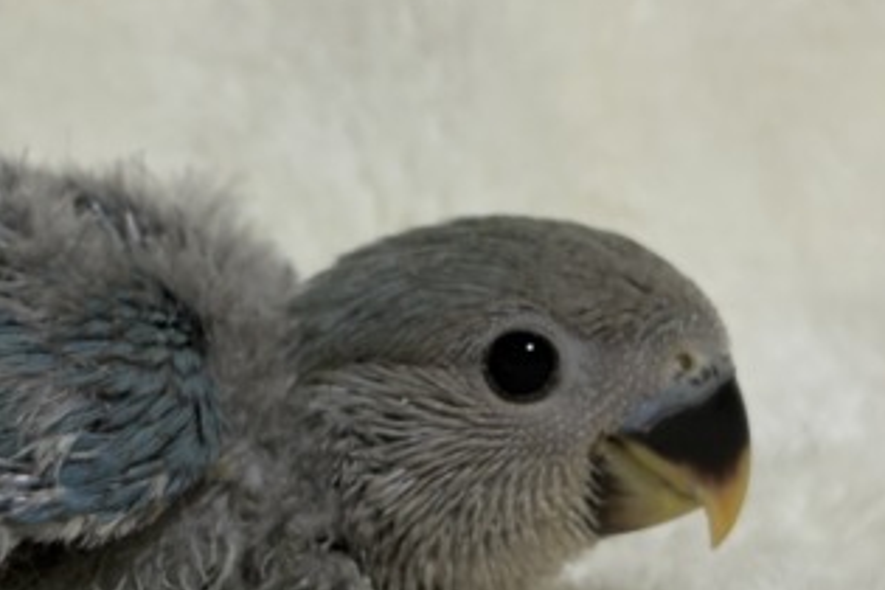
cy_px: 388
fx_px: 2704
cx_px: 264
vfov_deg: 12.4
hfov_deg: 18.5
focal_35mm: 110
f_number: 1.6
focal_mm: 5.96
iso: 125
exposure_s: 1/33
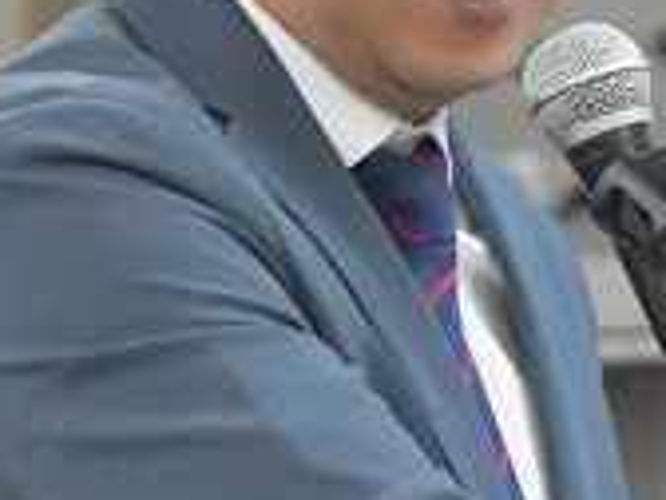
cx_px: 898
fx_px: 14795
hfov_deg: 2.6
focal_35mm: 769
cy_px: -24
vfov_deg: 1.9
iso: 2500
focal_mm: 70
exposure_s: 1/161
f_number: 2.8
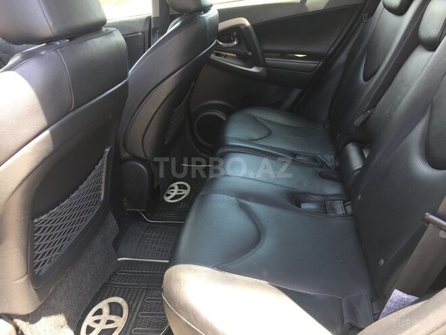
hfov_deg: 61.7
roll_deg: +2.8
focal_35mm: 29
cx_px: 223
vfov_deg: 48.2
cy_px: 168
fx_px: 374
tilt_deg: -28.9
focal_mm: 4.15
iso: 32
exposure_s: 1/50
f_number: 2.2
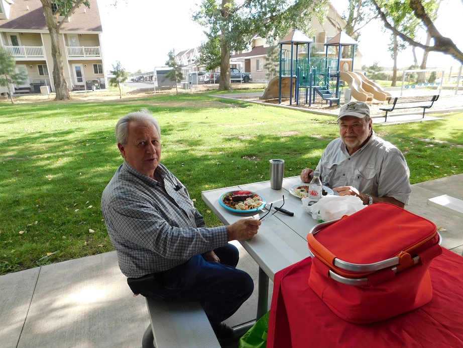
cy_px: 174
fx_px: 308
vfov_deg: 58.9
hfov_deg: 73.9
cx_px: 232
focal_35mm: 23
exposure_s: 1/200
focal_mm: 4
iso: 125
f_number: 3
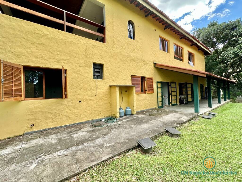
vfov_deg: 85.7
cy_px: 91
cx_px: 121
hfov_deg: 102.1
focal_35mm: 14
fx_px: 98
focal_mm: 2.22
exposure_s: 1/371
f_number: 2.2
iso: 40
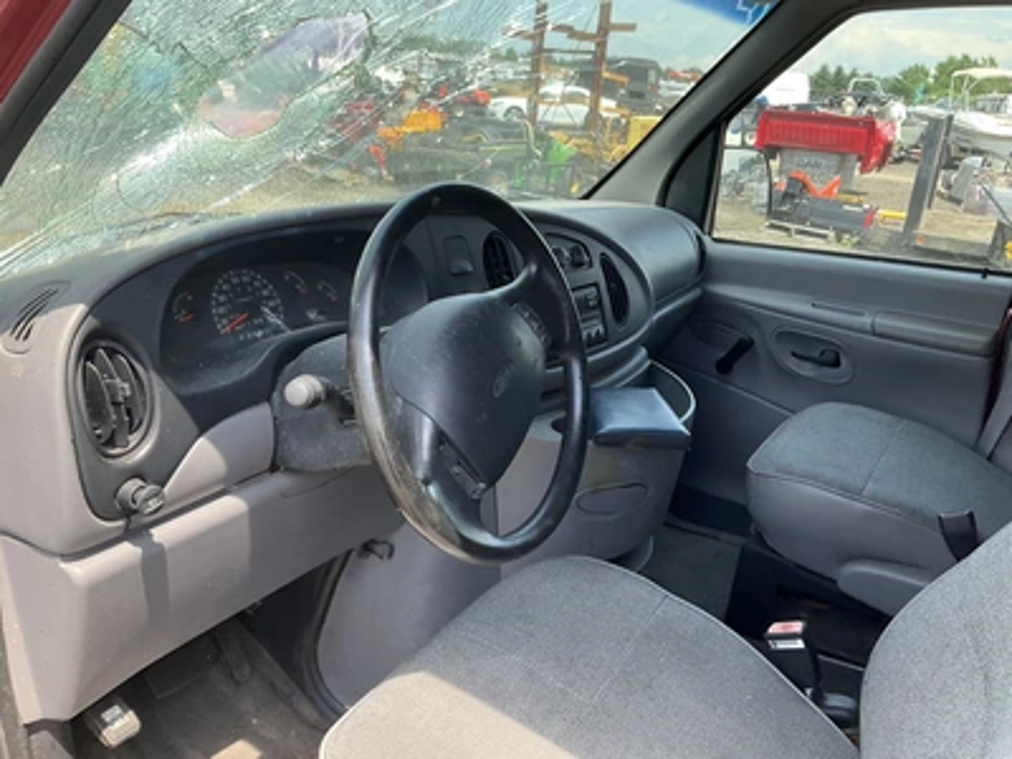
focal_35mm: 29
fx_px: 848
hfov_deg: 61.7
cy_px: 380
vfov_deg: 48.2
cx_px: 506
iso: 20
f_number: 1.8
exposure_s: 1/232
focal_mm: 3
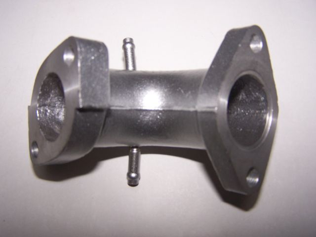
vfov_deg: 37.7
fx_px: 347
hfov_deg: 49.0
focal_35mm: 38
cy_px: 118
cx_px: 158
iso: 80
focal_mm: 6.3
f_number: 2.8
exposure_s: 1/60
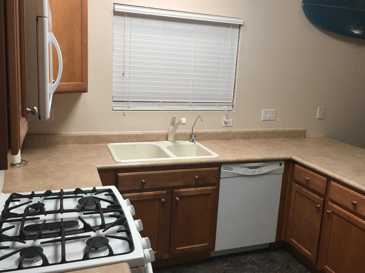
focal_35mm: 32
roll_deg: -4.0
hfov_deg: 56.8
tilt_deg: -9.2
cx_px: 196
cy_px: 127
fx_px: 337
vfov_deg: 44.1
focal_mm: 4.15
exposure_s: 1/15
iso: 32
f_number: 2.2
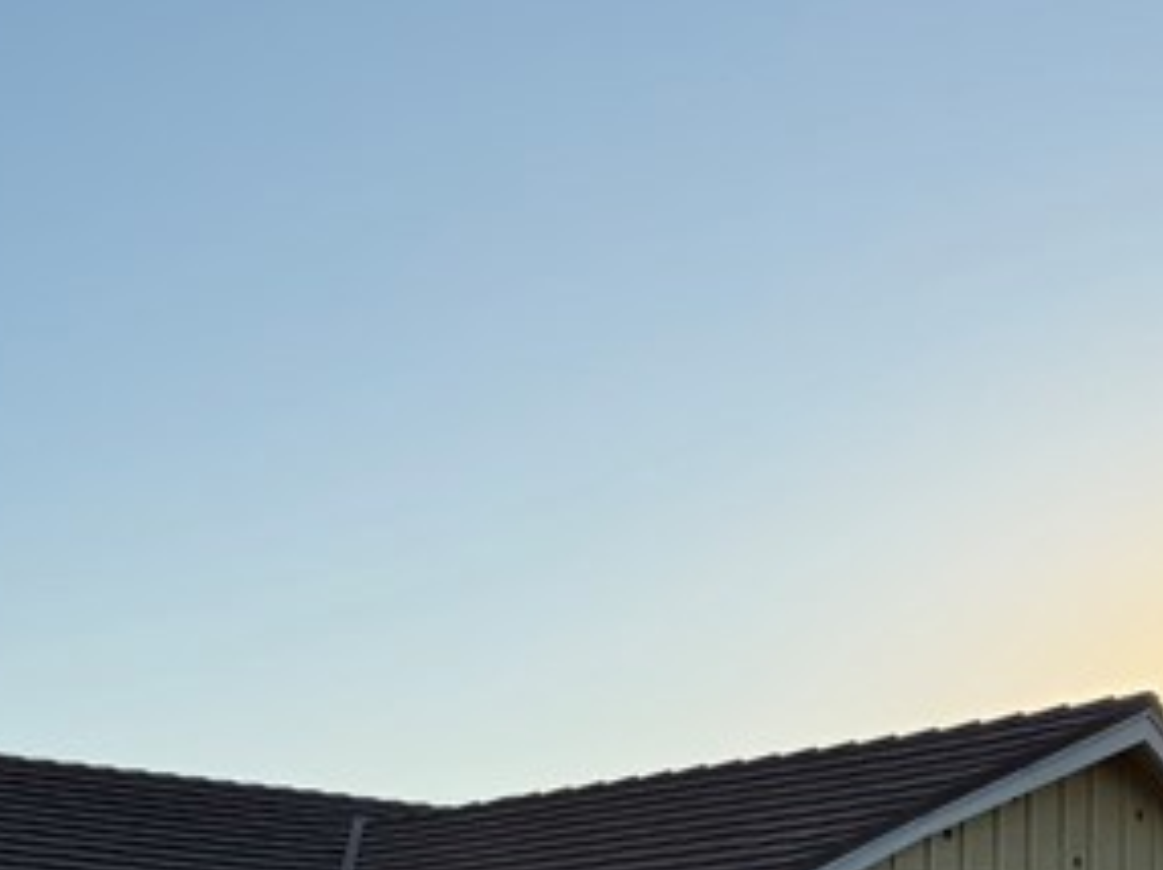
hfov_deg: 21.6
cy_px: 1122
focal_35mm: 86
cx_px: -126
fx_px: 2887
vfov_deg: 16.3
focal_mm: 6.76
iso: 80
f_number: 1.78
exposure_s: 1/3279
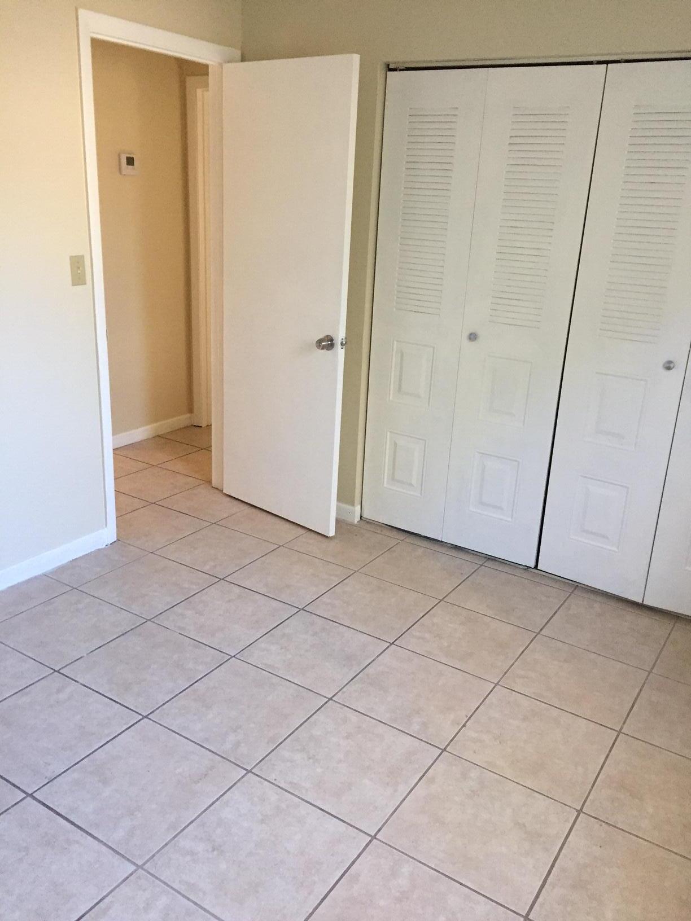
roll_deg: -2.6
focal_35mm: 29
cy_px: 460
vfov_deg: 61.7
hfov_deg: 48.2
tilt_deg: -18.0
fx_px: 772
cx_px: 346
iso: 160
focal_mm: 4.15
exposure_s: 1/30
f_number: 2.2
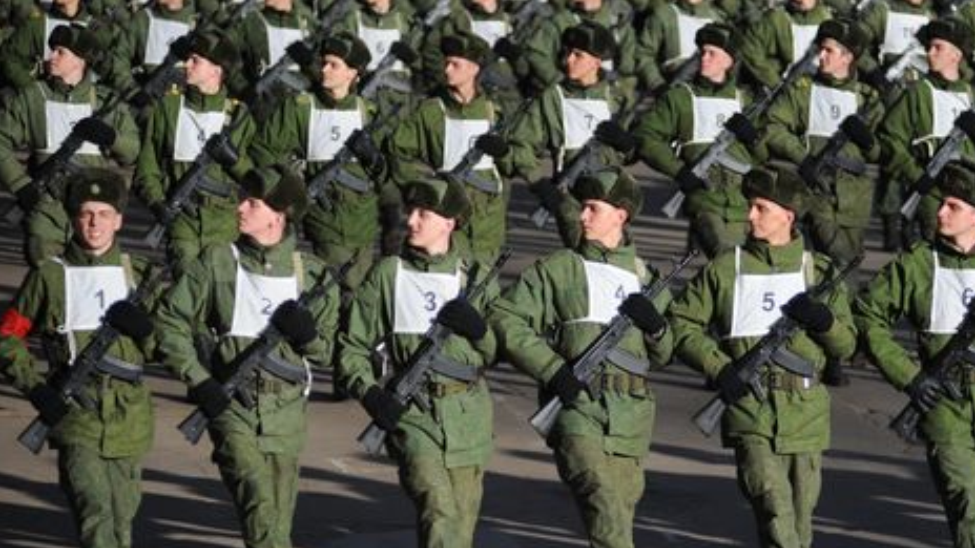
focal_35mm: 245
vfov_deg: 5.0
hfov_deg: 8.8
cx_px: 664
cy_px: 283
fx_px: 6334
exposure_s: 1/5000
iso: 400
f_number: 2.8
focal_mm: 155
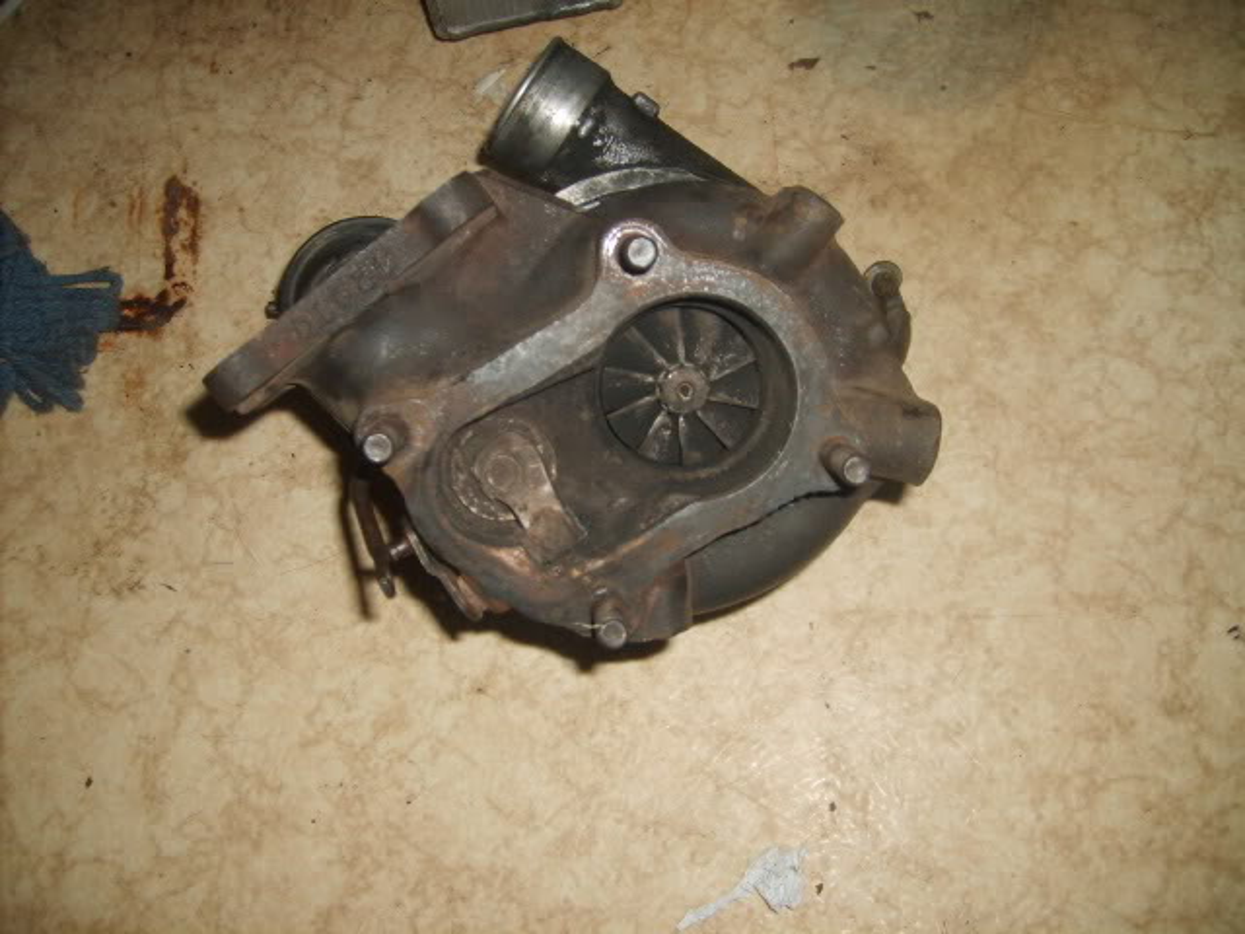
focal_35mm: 35
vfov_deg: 40.7
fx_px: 1259
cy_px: 467
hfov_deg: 52.6
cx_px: 622
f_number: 2.8
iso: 100
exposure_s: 1/45
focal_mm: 5.8
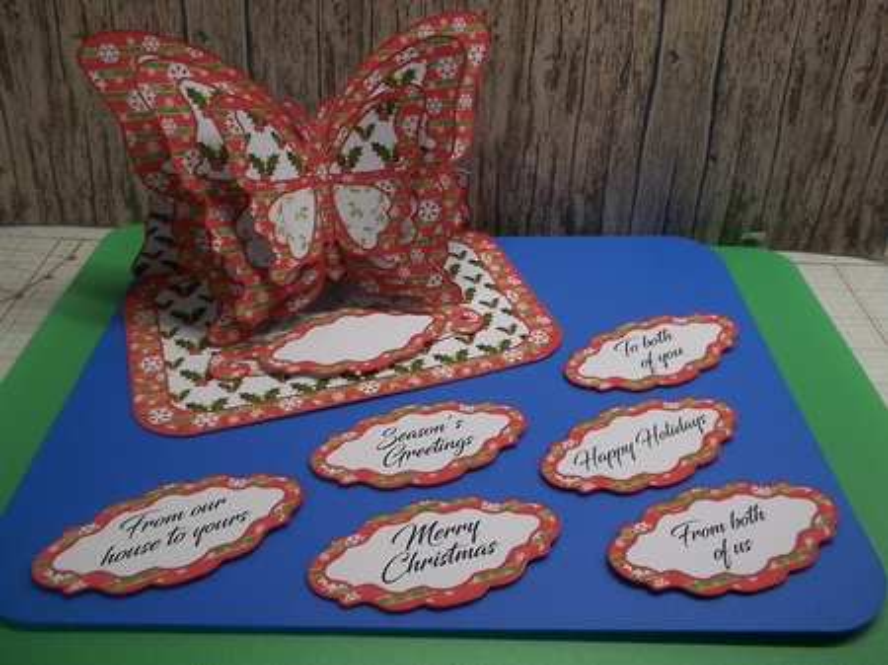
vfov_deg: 48.2
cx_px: 444
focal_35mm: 29
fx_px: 744
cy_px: 332
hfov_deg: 61.7
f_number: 3.3
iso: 80
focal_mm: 4.1
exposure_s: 1/30
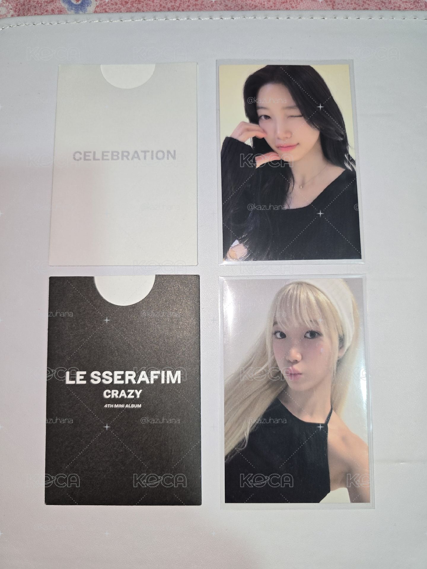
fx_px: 378
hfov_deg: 58.9
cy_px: 284
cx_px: 214
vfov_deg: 73.9
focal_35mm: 23
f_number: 1.7
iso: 80
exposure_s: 1/60
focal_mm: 6.3
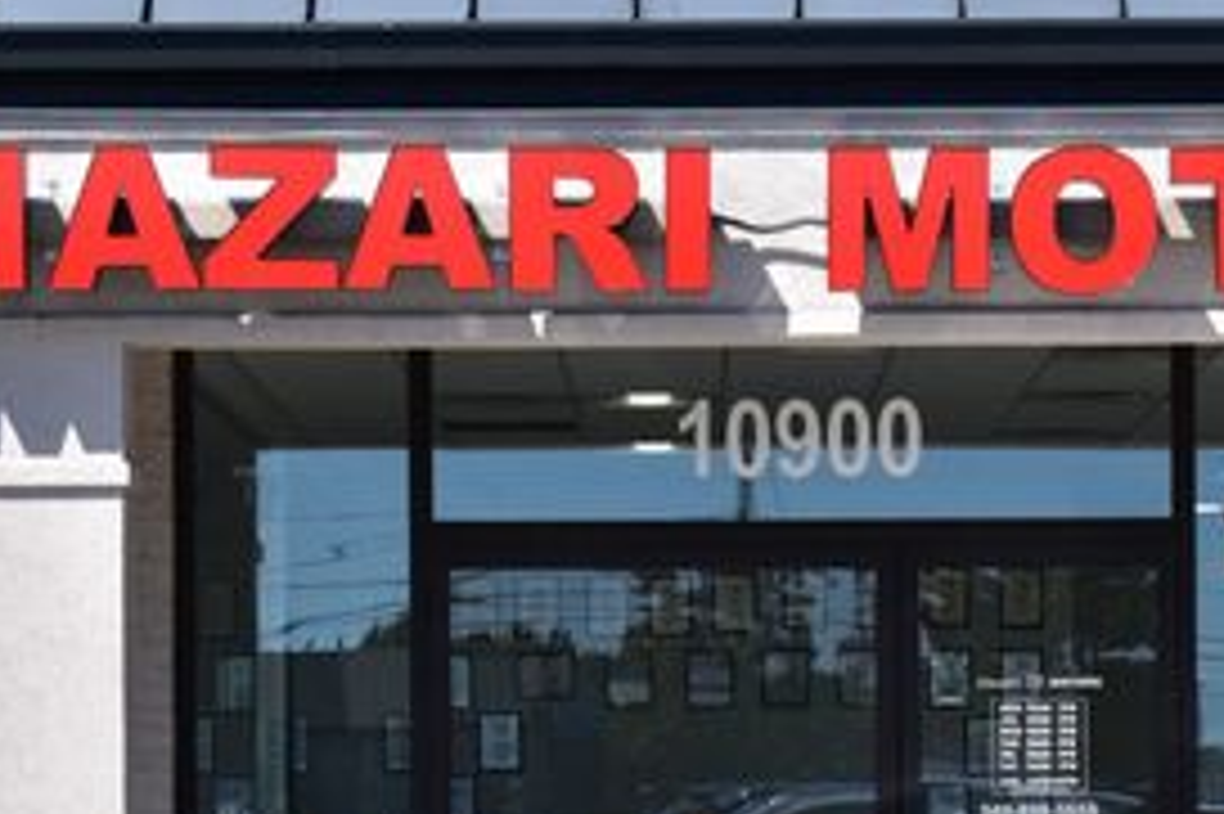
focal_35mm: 134
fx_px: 4553
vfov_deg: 10.1
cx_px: 810
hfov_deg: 15.3
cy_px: 832
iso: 400
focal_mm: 38
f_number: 11
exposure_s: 1/500
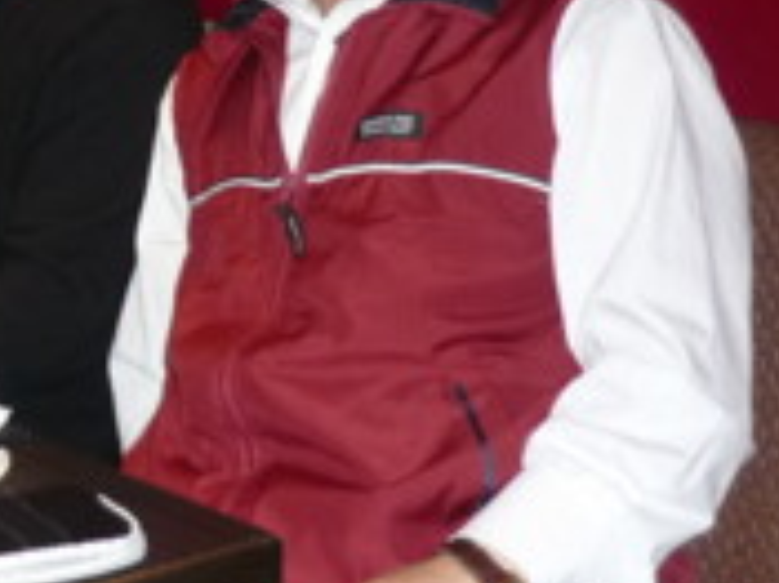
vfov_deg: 16.8
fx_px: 1912
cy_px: -58
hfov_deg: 21.7
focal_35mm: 85
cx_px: -98
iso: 200
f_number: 2.8
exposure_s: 1/30
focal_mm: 5.5
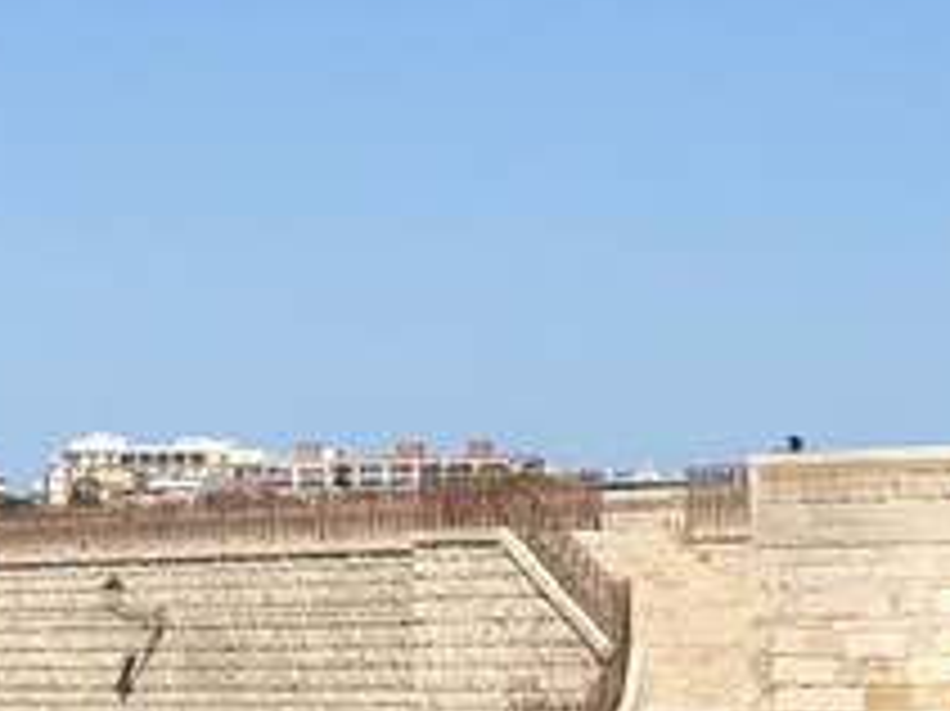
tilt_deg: -2.1
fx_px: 8119
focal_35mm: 296
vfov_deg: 5.0
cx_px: 257
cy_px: 873
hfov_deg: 6.7
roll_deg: +1.0
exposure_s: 1/1567
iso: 16
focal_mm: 6
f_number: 2.4
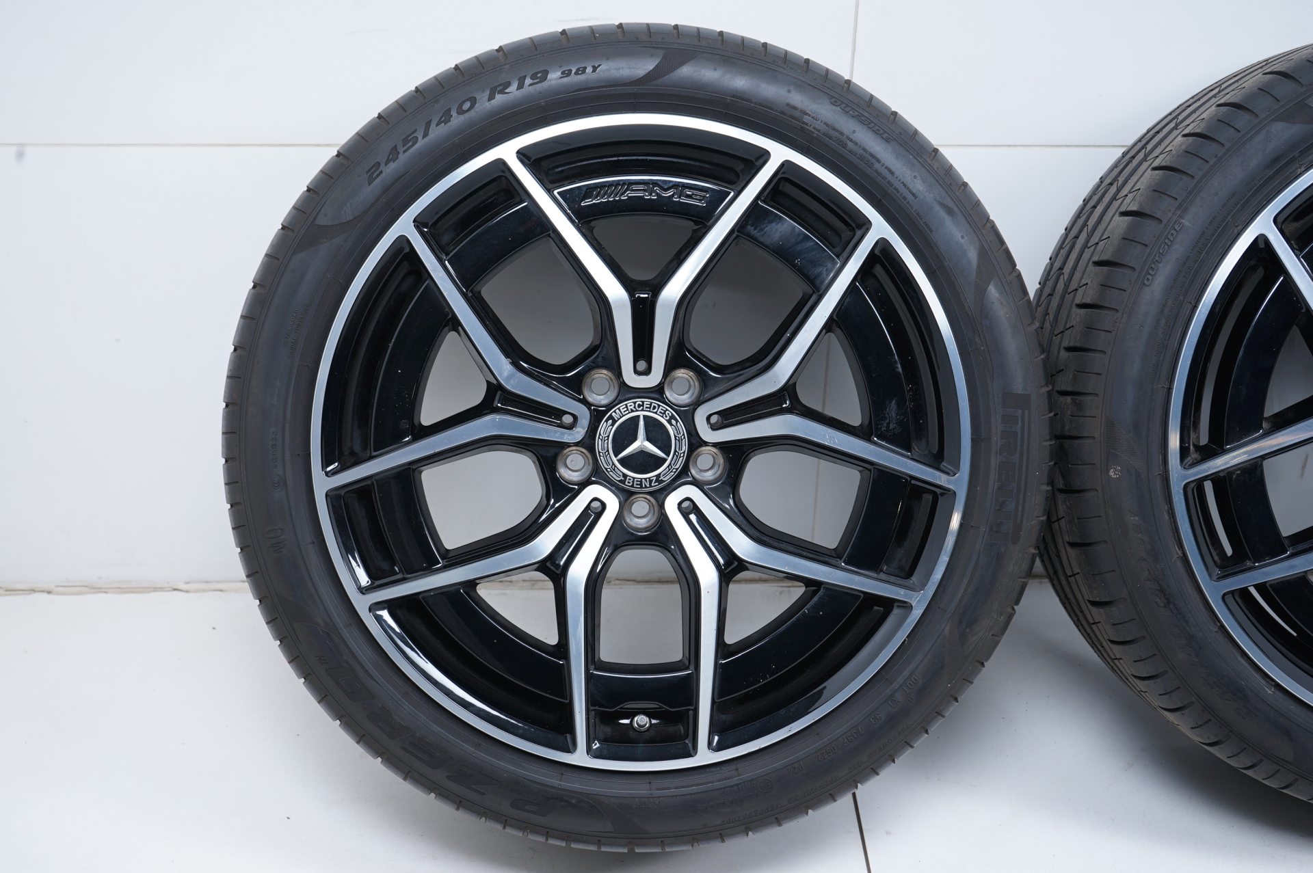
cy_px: 436
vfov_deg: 27.5
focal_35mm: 49
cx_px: 656
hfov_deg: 40.4
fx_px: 1786
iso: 250
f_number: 7.1
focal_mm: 49
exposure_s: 1/125
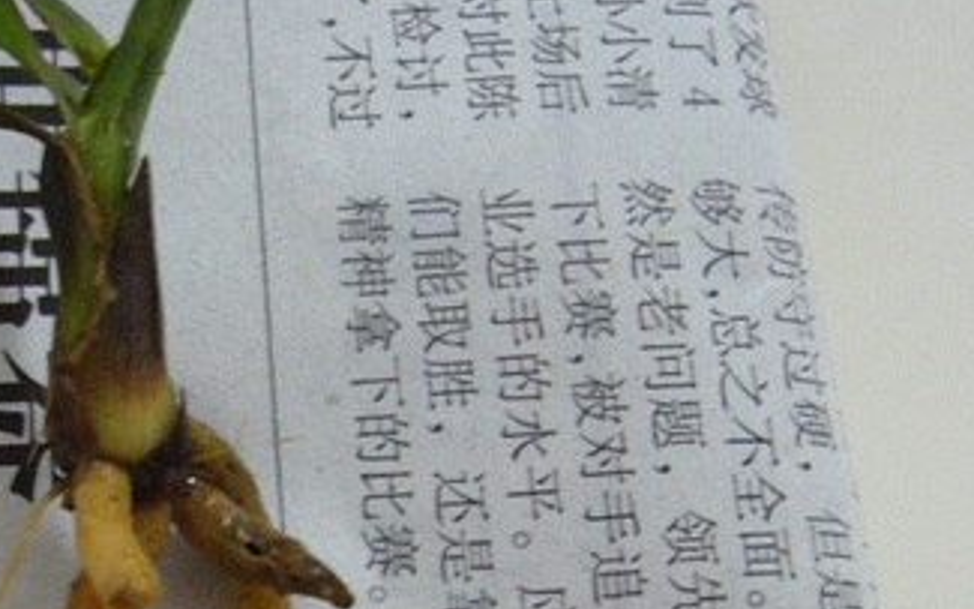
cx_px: 144
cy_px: 546
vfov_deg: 17.6
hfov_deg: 27.4
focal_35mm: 73
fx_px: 1937
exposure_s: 1/8
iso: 200
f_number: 2.8
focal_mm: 5.8
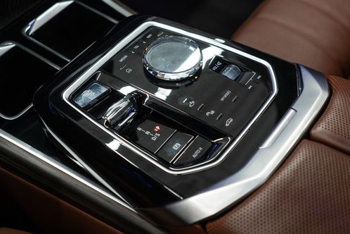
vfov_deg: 25.0
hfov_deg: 36.6
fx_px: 525
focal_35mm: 54
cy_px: 100
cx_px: 130
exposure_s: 1/40
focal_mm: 28
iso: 500
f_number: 3.2
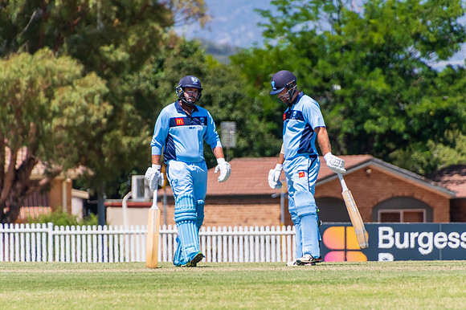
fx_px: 9117
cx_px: 233
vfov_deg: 1.9
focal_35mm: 705
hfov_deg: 2.9
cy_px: 176
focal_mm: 400
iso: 400
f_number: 6.3
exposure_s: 1/2500
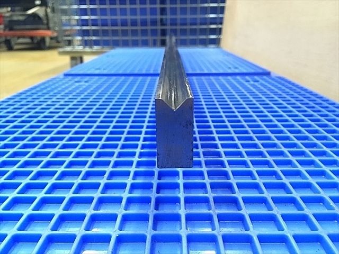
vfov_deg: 48.2
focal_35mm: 29
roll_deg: +1.2
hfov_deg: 61.7
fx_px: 284
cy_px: 127
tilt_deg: -19.3
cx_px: 170
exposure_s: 1/20
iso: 200
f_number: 2.2
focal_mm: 4.15
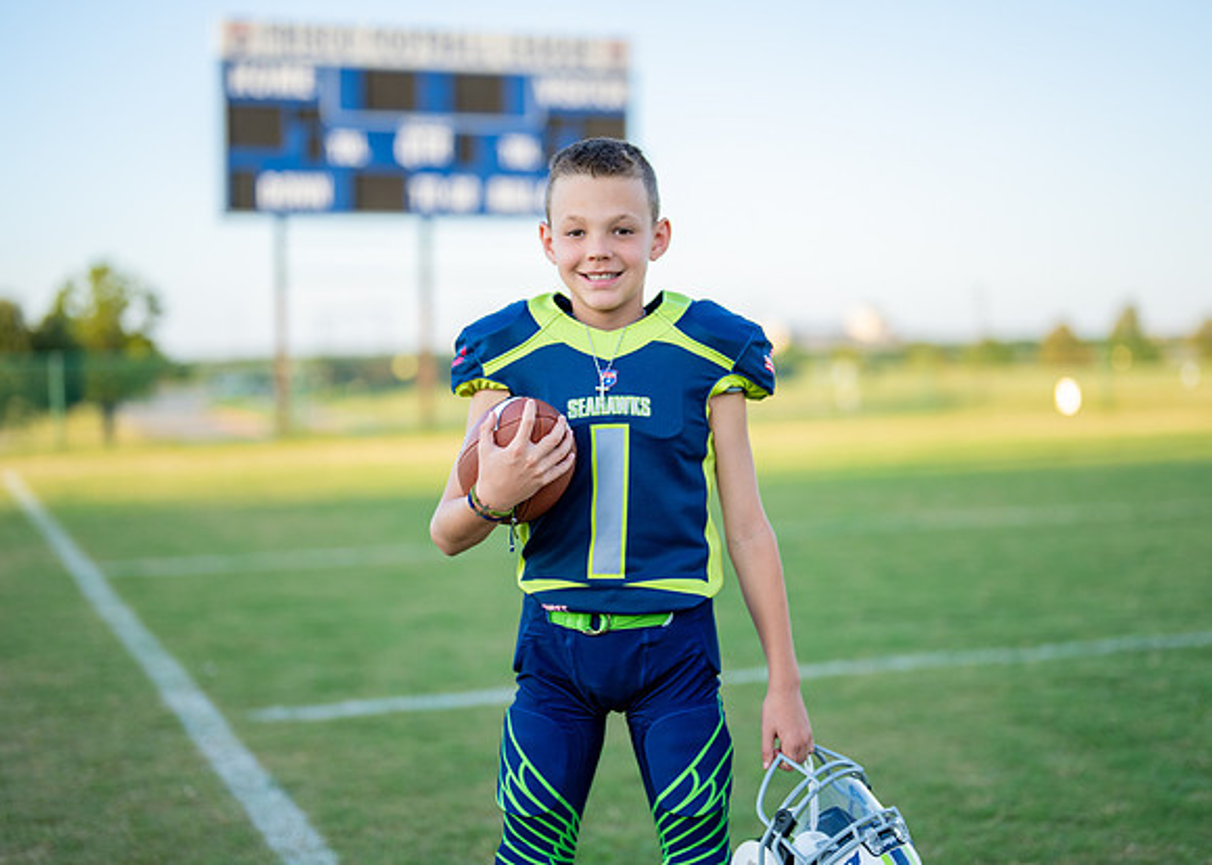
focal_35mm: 58
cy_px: 403
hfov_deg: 34.0
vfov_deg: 24.7
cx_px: 636
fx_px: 1979
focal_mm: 50
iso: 160
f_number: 1.2
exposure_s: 1/2000
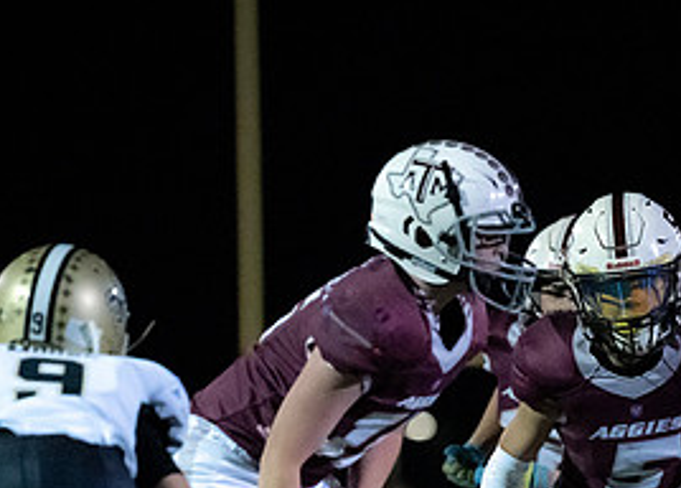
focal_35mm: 564
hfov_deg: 3.6
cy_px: 570
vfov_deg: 2.6
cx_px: 320
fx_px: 10919
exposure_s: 1/1000
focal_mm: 200
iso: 16000
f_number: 2.8
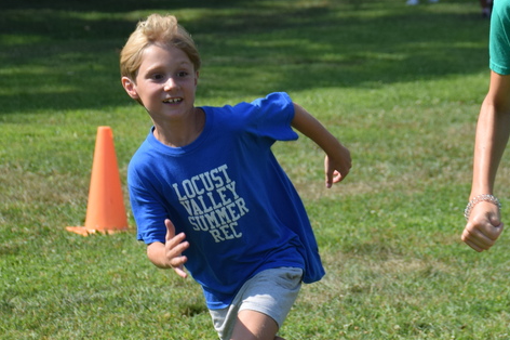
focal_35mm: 215
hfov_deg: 9.6
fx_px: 3044
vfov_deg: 6.4
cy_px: 128
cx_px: 378
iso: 200
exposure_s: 1/800
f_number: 7.1
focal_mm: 66
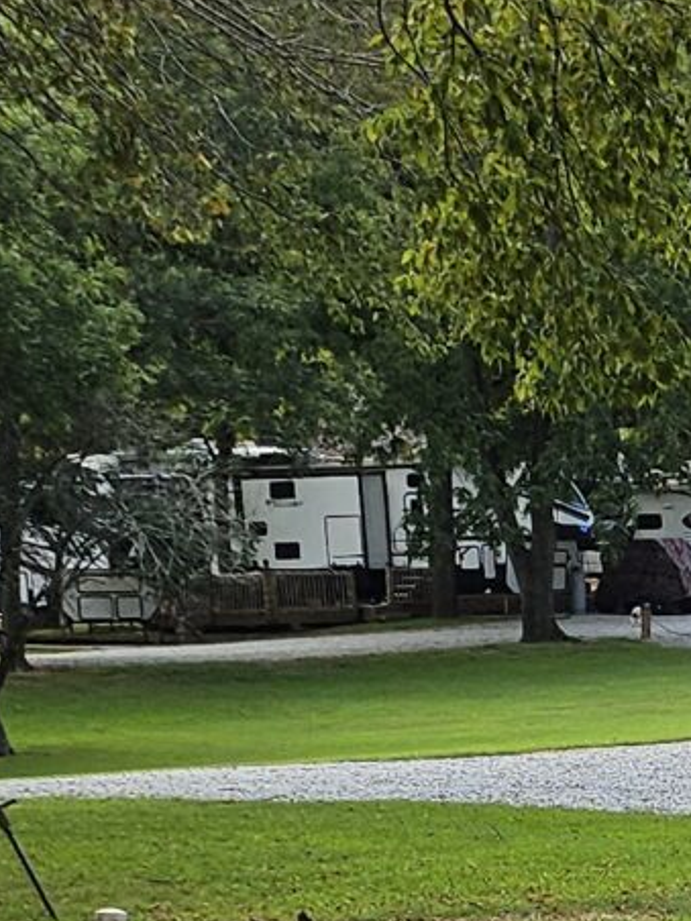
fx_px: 3620
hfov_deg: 9.4
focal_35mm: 136
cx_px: 1804
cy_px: 968
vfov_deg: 14.2
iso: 50
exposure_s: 1/1910
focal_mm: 5
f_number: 1.8
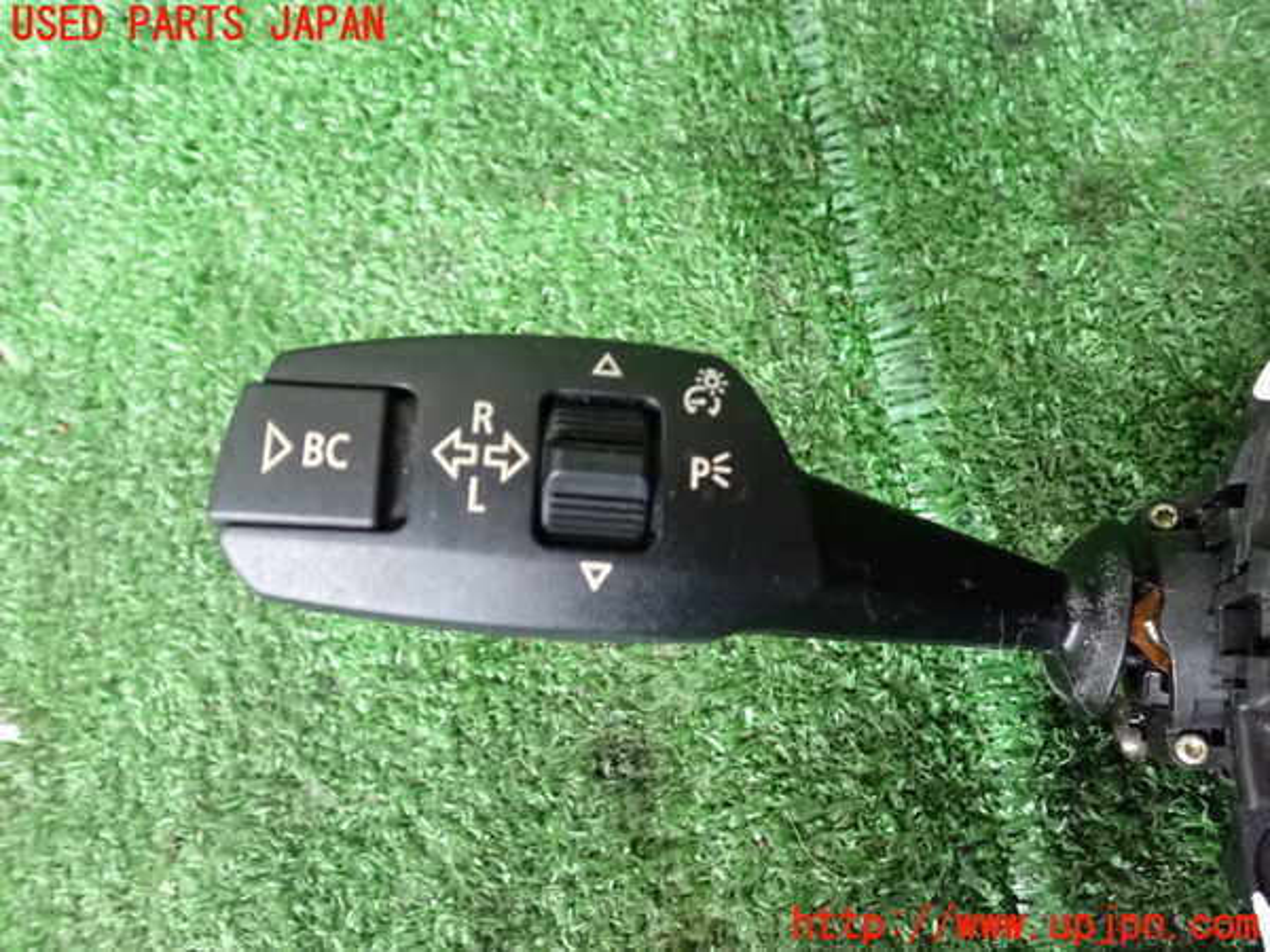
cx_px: 635
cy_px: 476
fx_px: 1101
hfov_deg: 60.0
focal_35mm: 30
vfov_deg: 46.8
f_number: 2.3
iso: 1600
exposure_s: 1/200
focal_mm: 5.4
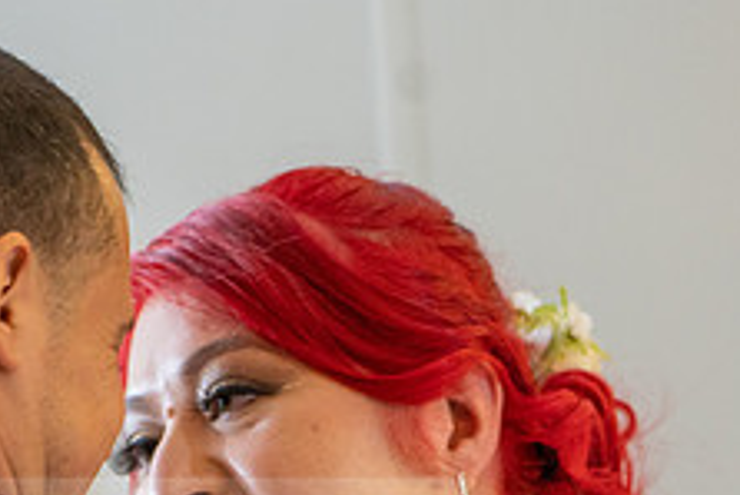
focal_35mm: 227
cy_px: 513
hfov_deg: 9.1
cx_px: 413
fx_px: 4669
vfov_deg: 6.0
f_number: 3.2
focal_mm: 70
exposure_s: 1/80
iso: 1250
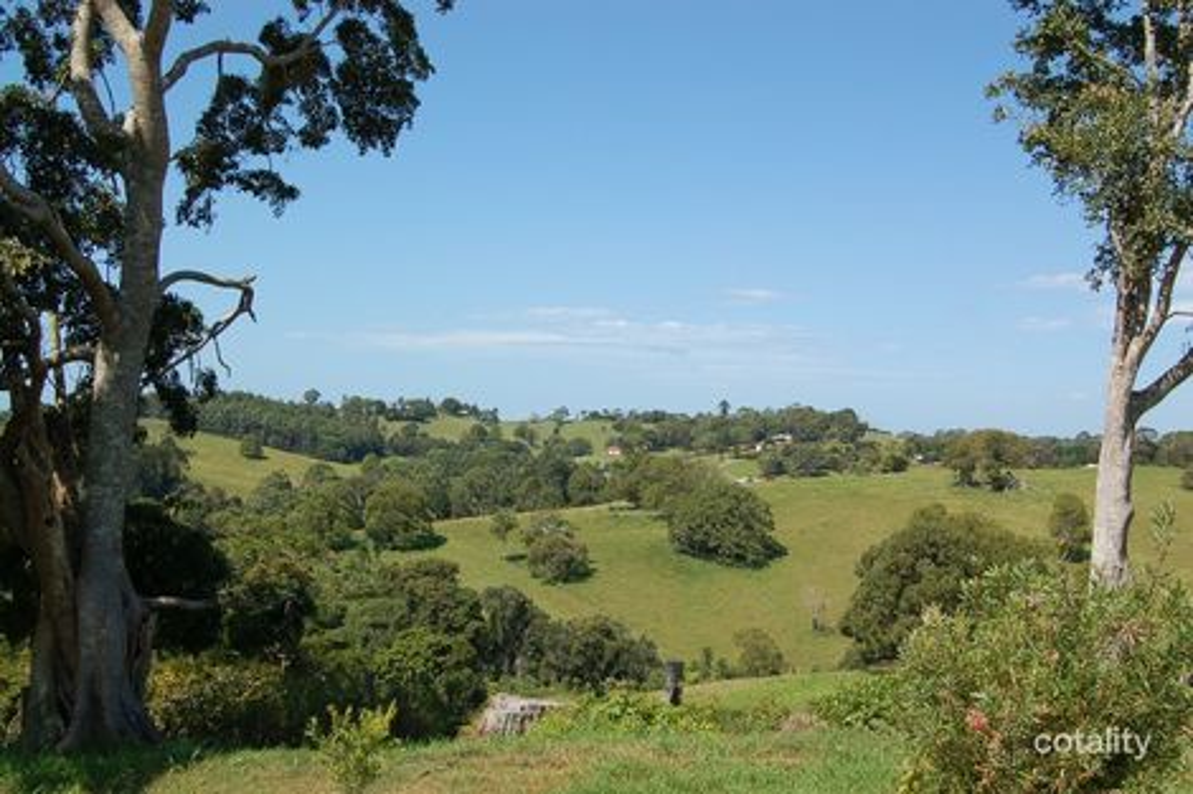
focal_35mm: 45
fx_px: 1491
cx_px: 596
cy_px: 397
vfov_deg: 29.8
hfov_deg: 43.6
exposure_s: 1/320
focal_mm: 30
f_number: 9
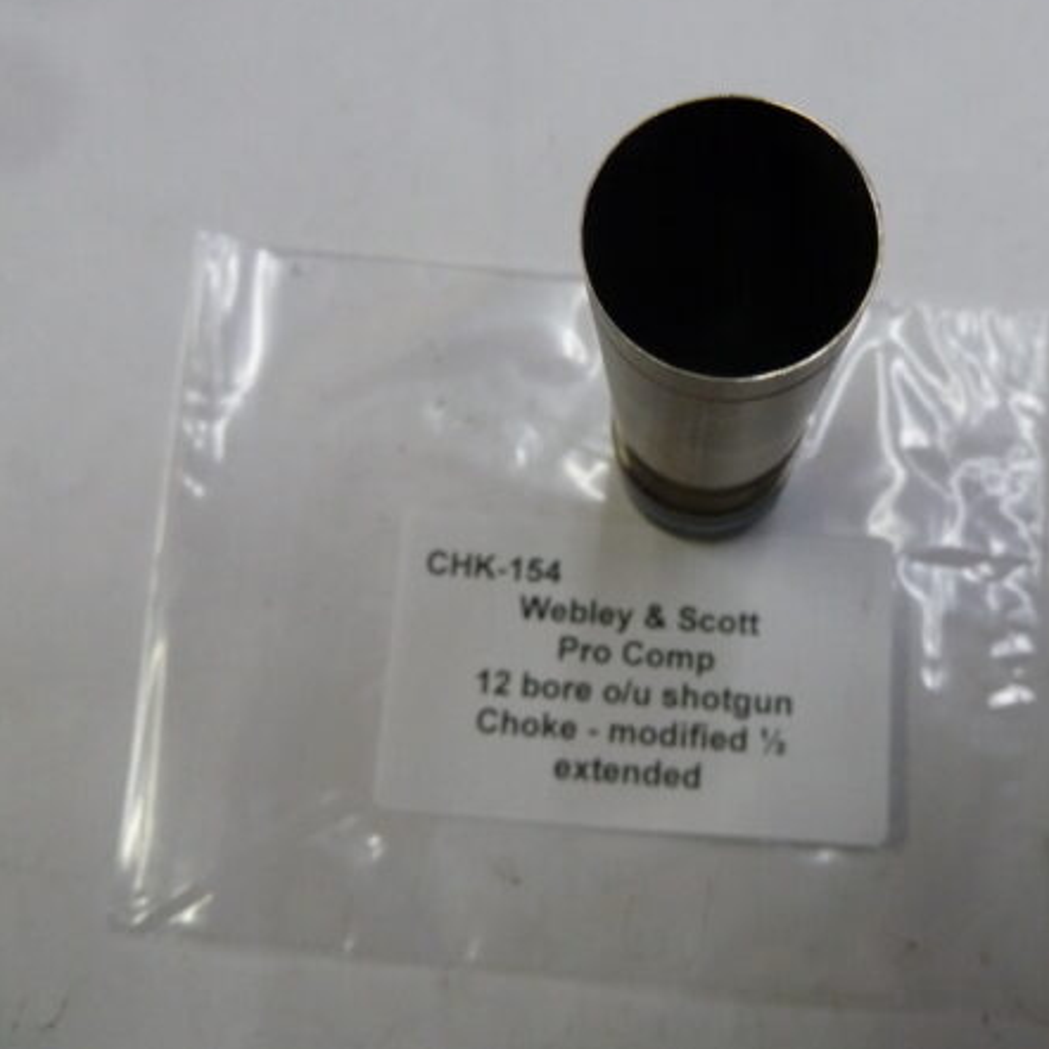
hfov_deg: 53.3
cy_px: 517
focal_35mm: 30
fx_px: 1029
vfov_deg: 54.0
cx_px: 667
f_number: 3.3
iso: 320
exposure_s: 1/60
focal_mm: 4.1
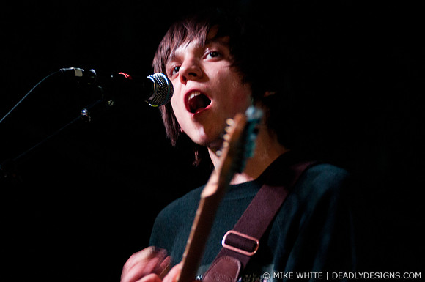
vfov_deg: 7.9
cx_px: 212
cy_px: 141
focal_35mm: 174
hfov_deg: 11.8
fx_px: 2051
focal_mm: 116
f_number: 2.8
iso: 1250
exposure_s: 1/50
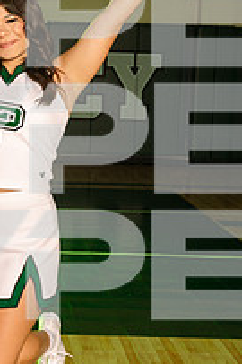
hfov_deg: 14.8
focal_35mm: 91
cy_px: 140
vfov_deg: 22.4
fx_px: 919
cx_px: 9
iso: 200
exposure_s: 1/200
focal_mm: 41
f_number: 7.1
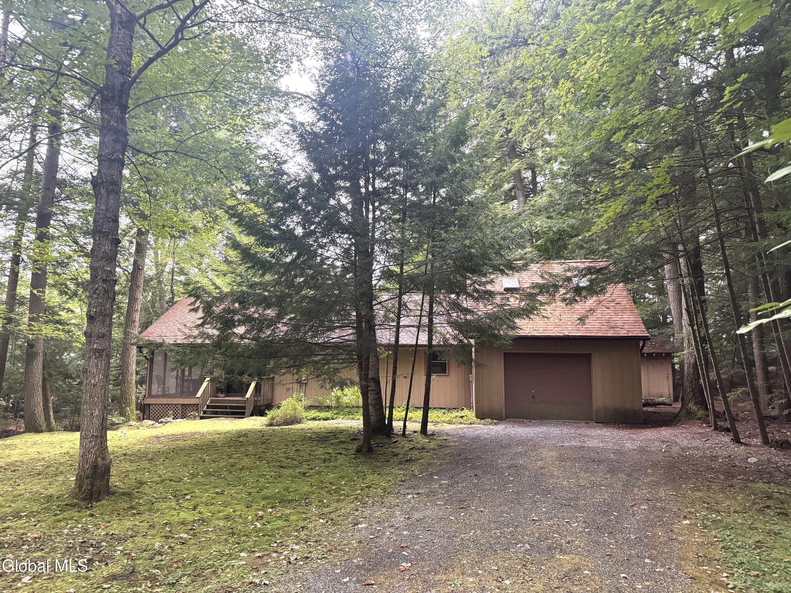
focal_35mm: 24
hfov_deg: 71.6
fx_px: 548
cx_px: 396
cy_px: 296
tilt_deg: +6.0
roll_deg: -0.9
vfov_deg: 56.8
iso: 800
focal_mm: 6.76
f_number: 1.78
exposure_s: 1/52
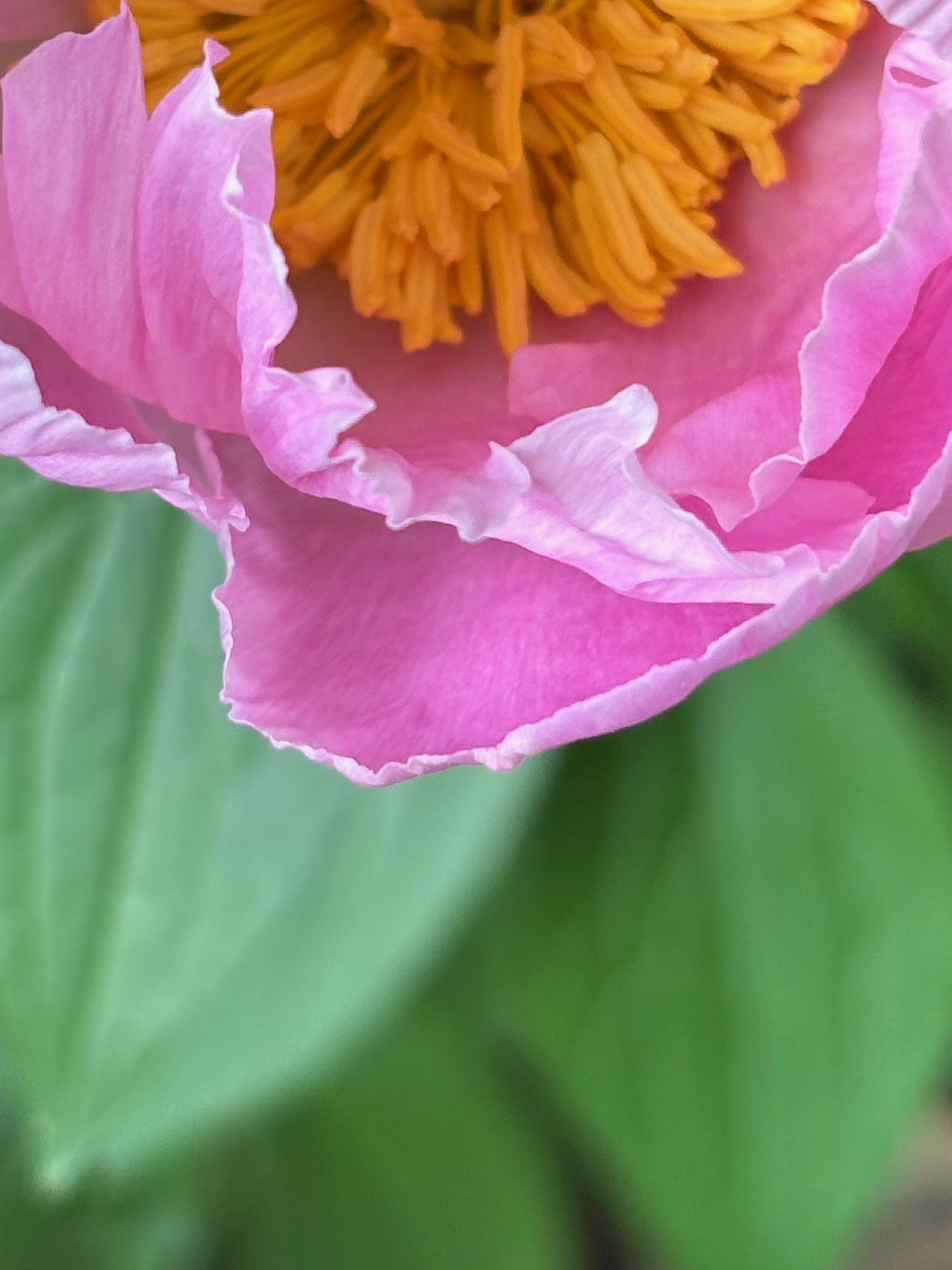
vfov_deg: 15.4
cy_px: 51
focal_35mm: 126
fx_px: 4620
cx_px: 477
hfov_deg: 11.8
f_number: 1.6
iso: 40
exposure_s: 1/121
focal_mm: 5.96
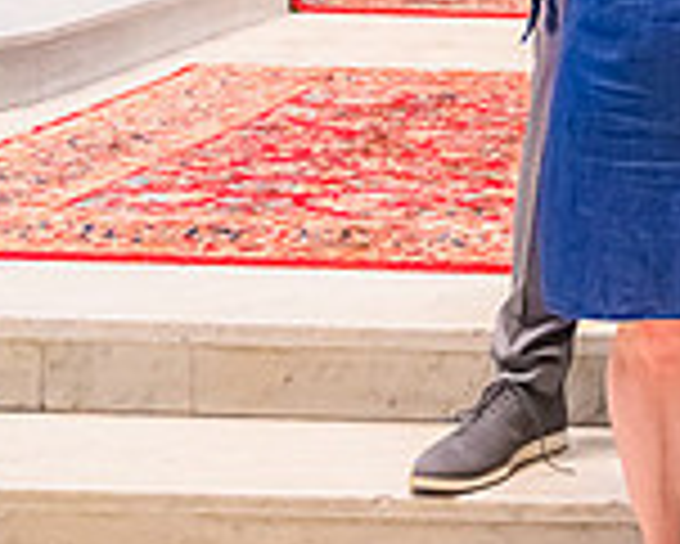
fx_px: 2860
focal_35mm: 142
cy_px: -100
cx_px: 1302
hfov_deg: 12.2
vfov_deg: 10.7
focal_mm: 28
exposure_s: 1/80
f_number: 2.8
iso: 5000
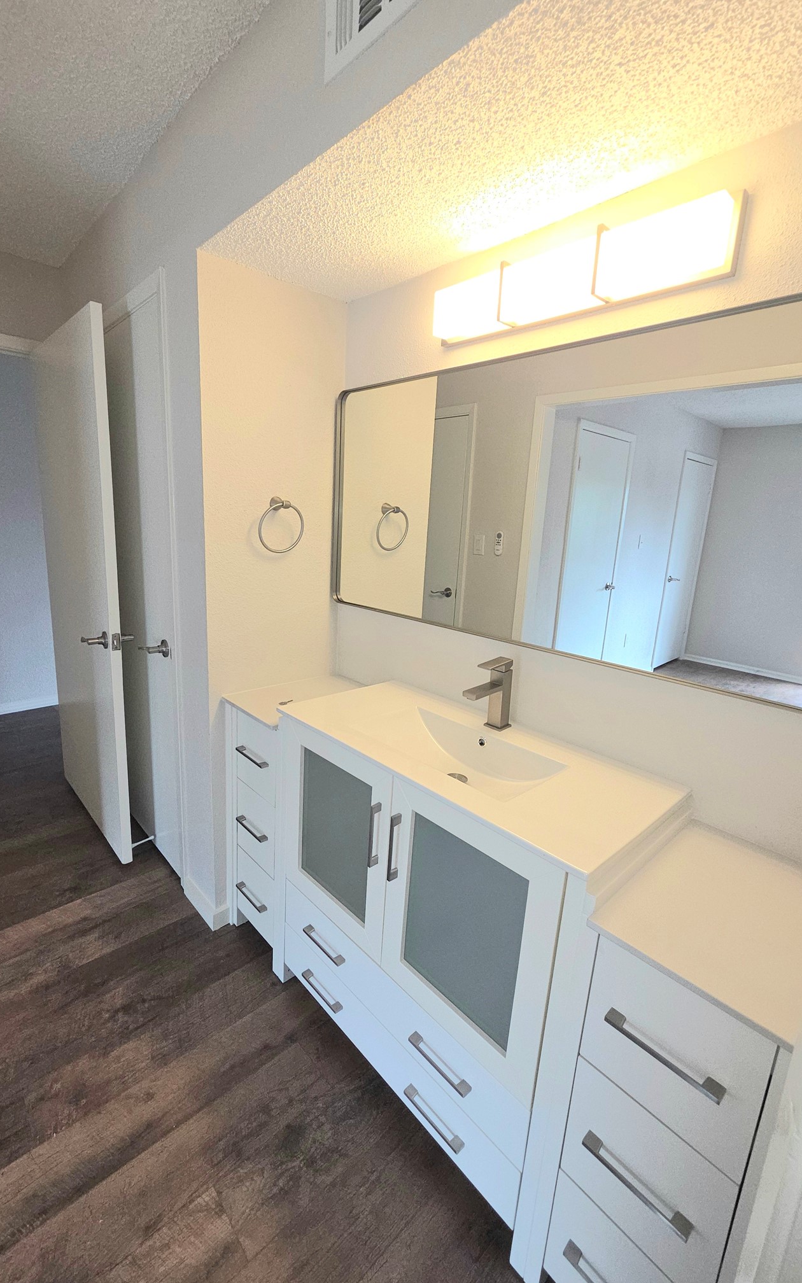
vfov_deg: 105.3
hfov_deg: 78.4
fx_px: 490
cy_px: 641
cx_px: 362
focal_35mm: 14
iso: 50
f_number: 2.2
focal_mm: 2.2
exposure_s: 1/60.2
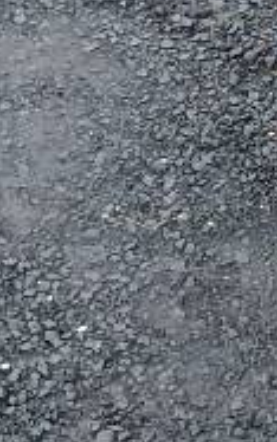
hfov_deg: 7.6
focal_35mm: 151
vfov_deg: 12.8
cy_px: -303
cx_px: 829
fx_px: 1822
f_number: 1.5
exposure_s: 1/50
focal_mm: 4.32
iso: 320
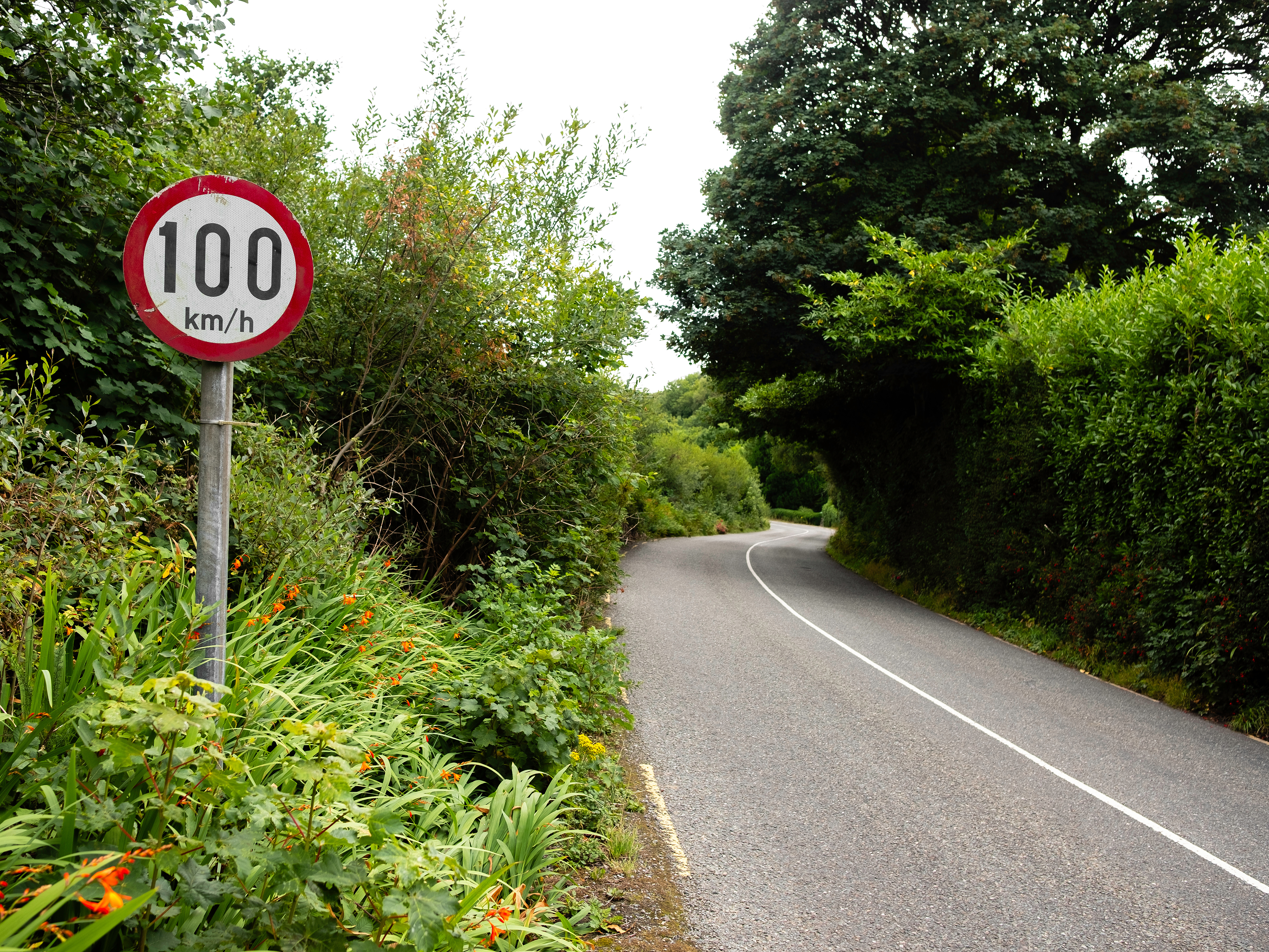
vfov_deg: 37.7
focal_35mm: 38
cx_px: 600
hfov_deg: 49.0
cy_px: 477
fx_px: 1393
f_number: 3.6
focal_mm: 23
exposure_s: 1/125
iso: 200
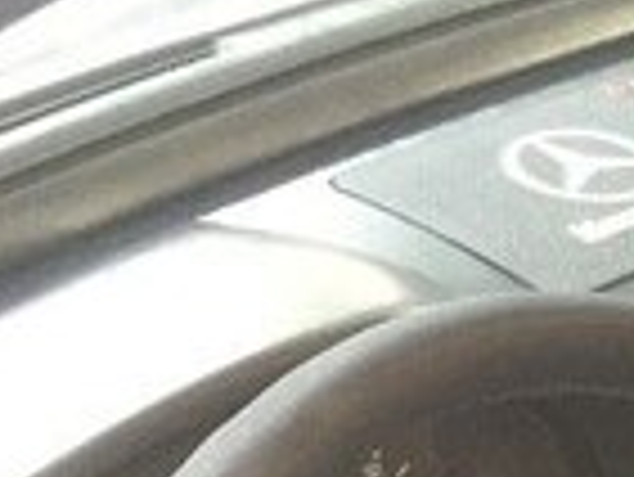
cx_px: 1385
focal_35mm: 136
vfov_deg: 10.0
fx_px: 2493
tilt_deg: -32.9
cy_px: 983
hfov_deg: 12.3
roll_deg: -5.2
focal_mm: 4.15
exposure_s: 1/33
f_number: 2.2
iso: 320
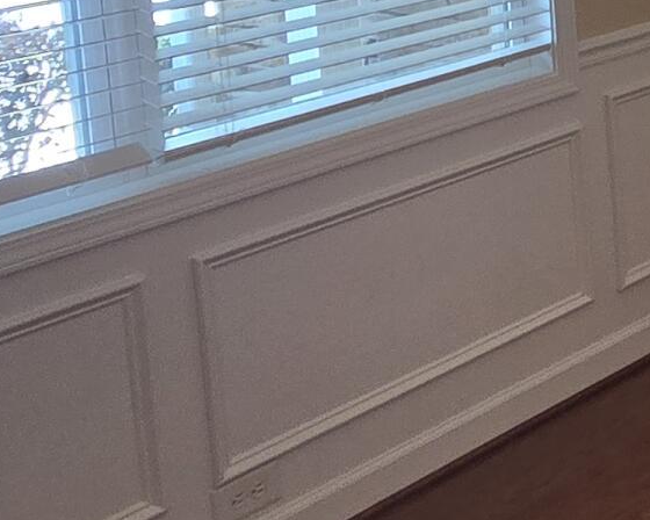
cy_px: -169
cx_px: 1194
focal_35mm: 68
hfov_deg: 19.8
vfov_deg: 20.4
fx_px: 1308
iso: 160
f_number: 2.2
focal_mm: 2.2
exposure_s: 1/60
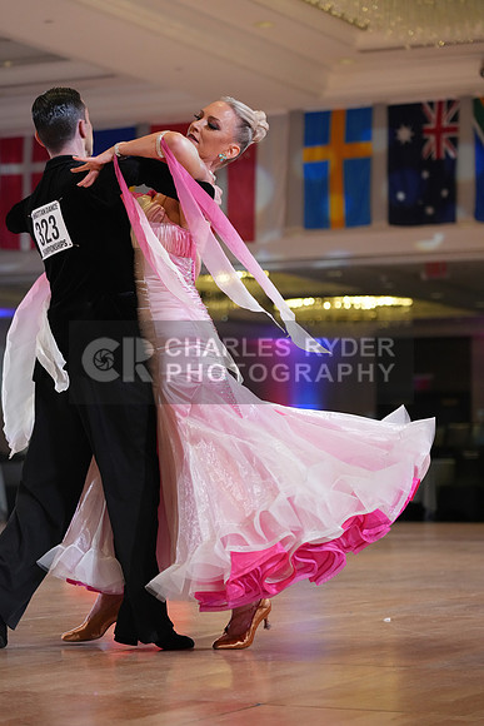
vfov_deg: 19.5
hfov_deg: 13.0
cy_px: 363
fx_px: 2116
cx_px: 242
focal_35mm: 105
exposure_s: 1/400
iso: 3200
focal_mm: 105
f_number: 4
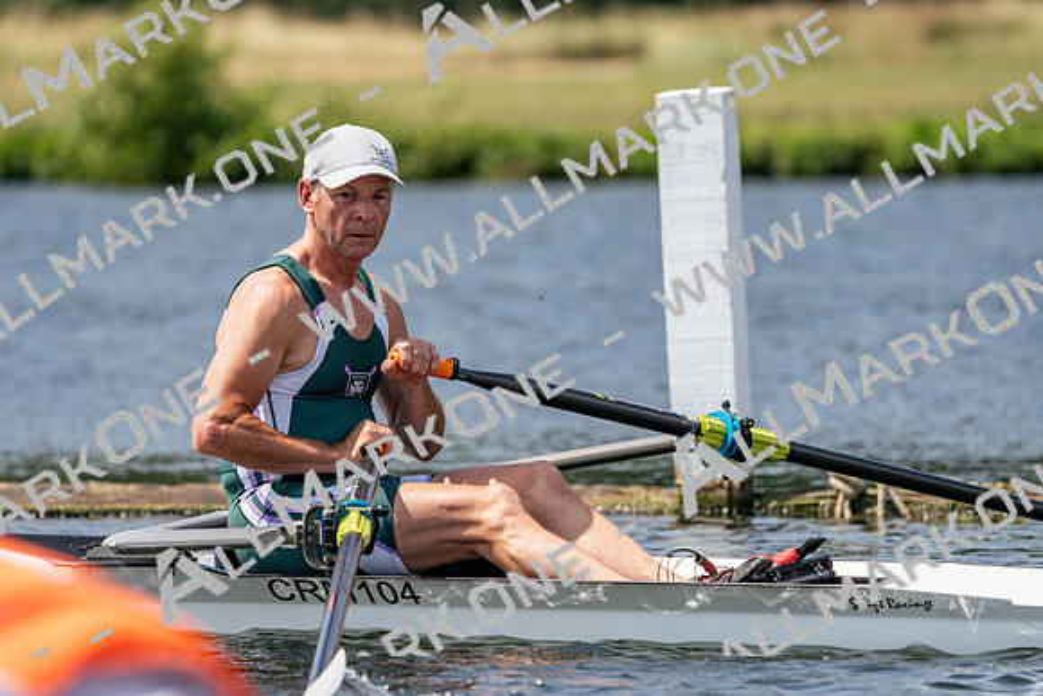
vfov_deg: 3.7
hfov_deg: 5.6
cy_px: 348
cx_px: 522
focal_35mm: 368
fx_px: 10664
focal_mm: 368
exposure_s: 1/1600
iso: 200
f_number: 6.3
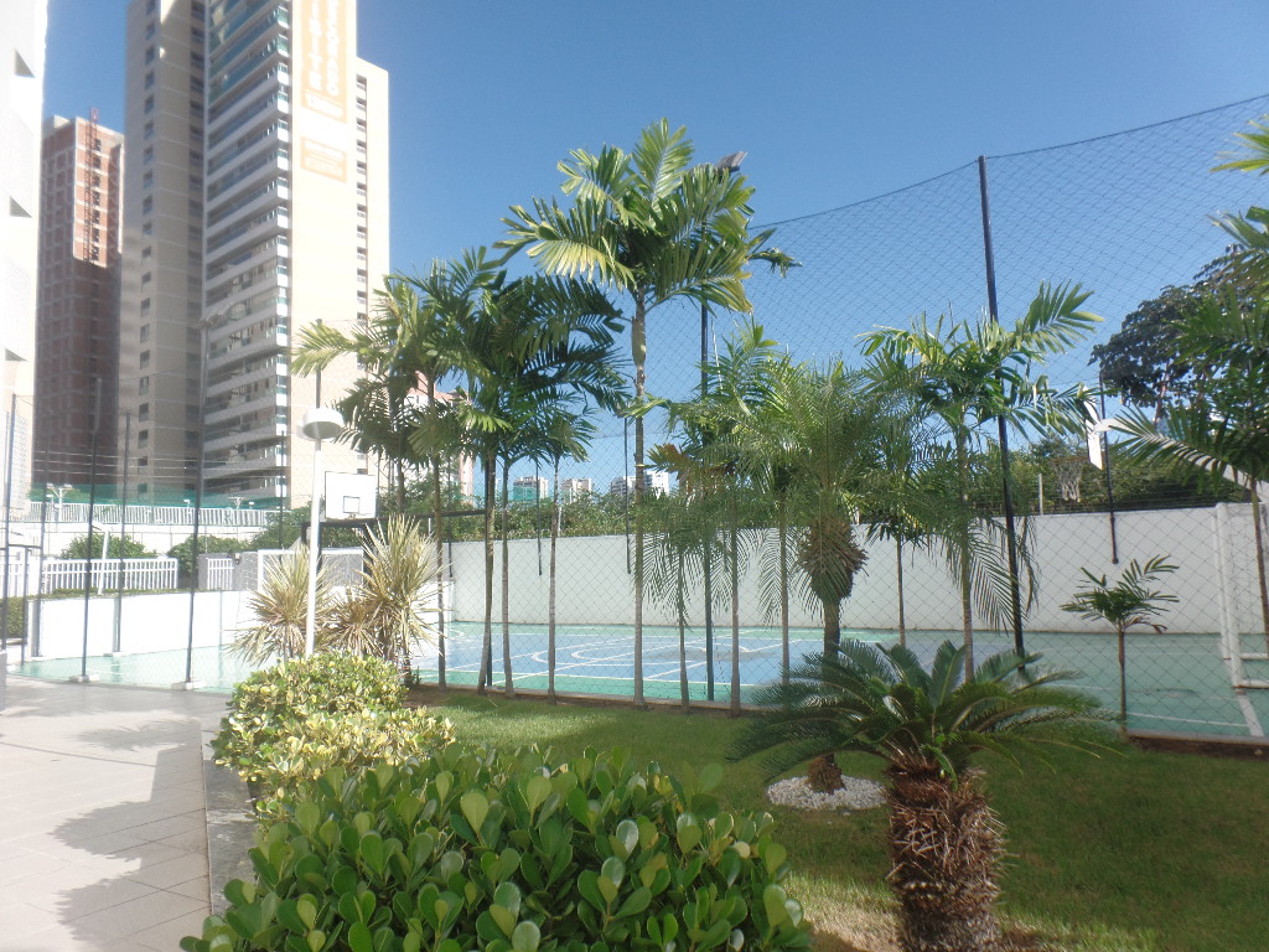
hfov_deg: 73.9
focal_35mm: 23
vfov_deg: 58.9
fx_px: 843
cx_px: 634
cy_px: 476
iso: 80
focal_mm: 4.1
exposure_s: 1/750
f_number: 3.5
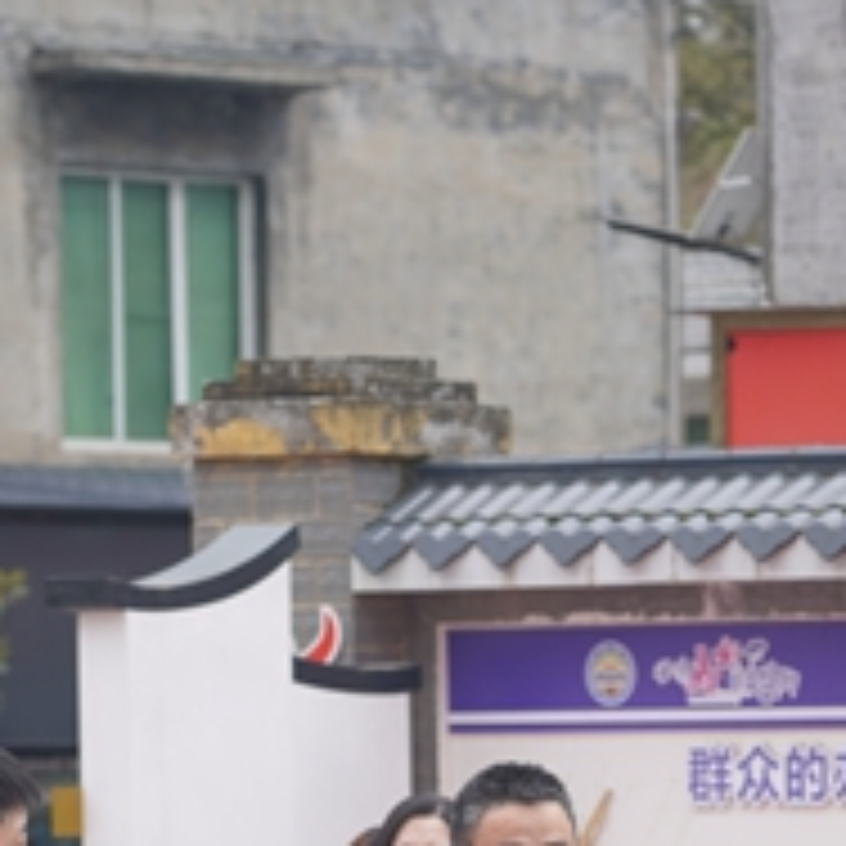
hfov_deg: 6.2
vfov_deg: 6.2
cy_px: 893
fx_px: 7825
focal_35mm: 283
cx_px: 346
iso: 125
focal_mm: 98
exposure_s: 1/160
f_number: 4
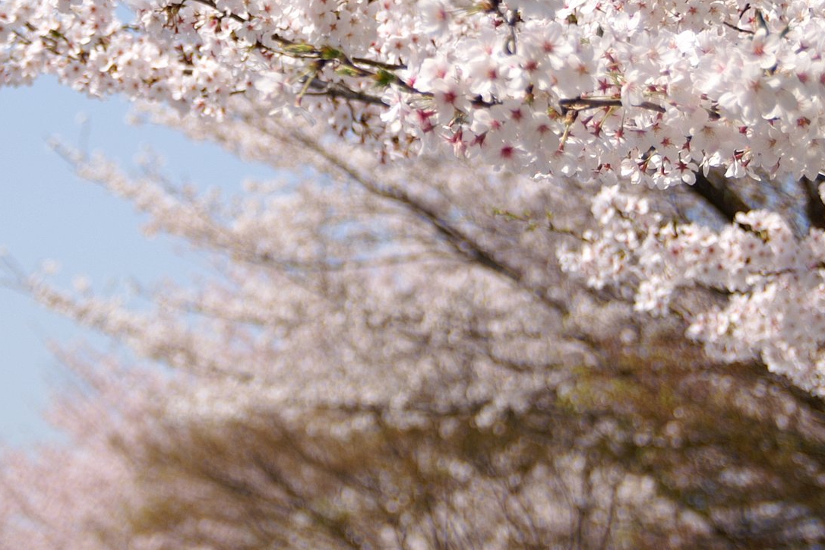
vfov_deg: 13.7
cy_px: 52
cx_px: 277
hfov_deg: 20.6
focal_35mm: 99
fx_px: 2267
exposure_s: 1/4000
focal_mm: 35
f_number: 2.8
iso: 100
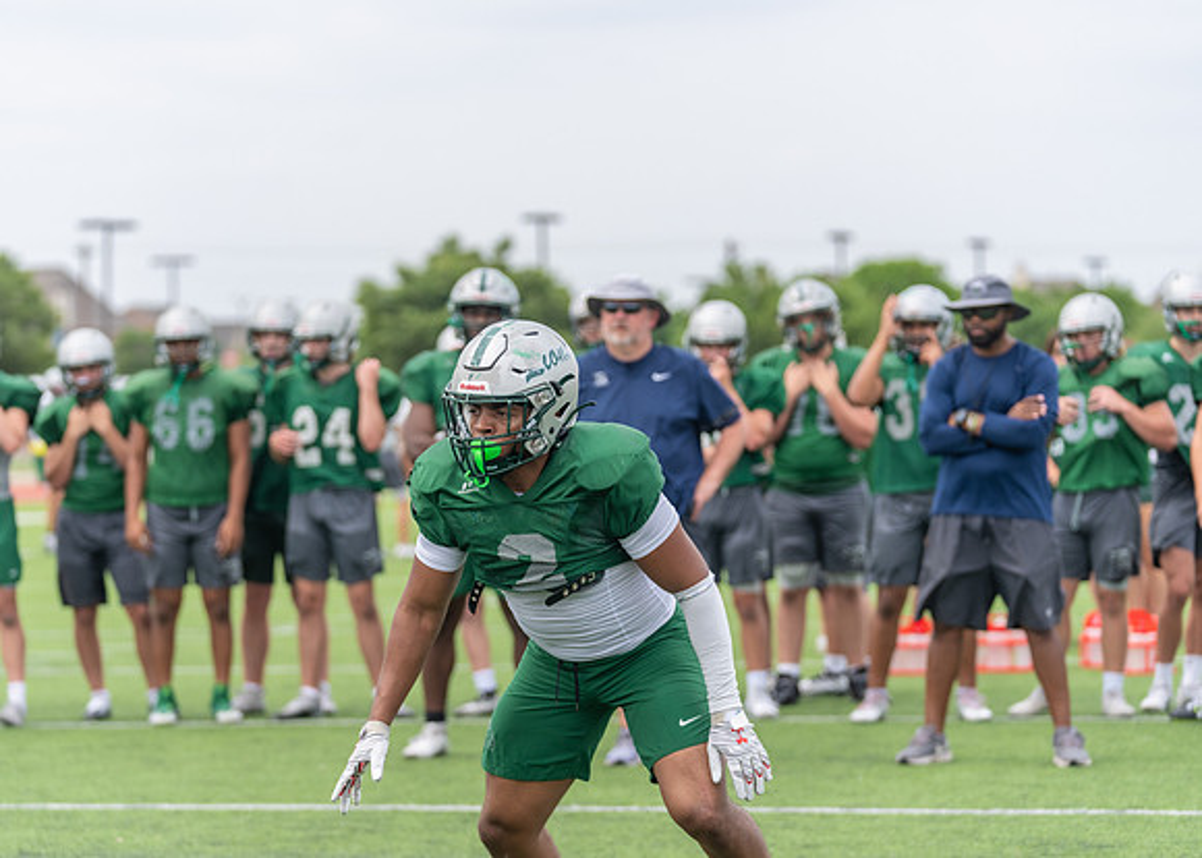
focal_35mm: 146
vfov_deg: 9.8
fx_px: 4987
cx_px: 557
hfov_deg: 13.7
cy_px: 429
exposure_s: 1/1250
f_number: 3.5
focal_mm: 128
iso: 160
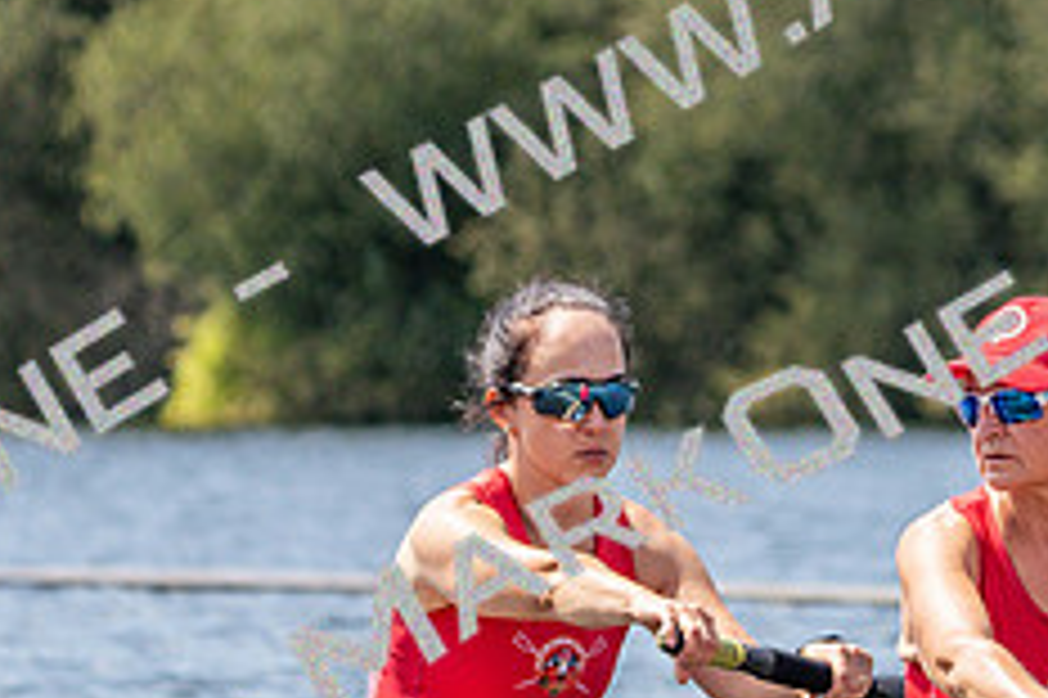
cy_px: 259
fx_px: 14487
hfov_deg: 4.1
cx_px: 918
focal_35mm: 498
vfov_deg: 2.8
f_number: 5.6
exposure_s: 1/2000
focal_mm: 200
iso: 320
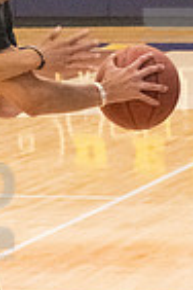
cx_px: -34
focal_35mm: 278
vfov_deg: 7.4
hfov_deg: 4.9
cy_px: 206
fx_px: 2235
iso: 10000
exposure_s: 1/400
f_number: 5.6
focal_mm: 58
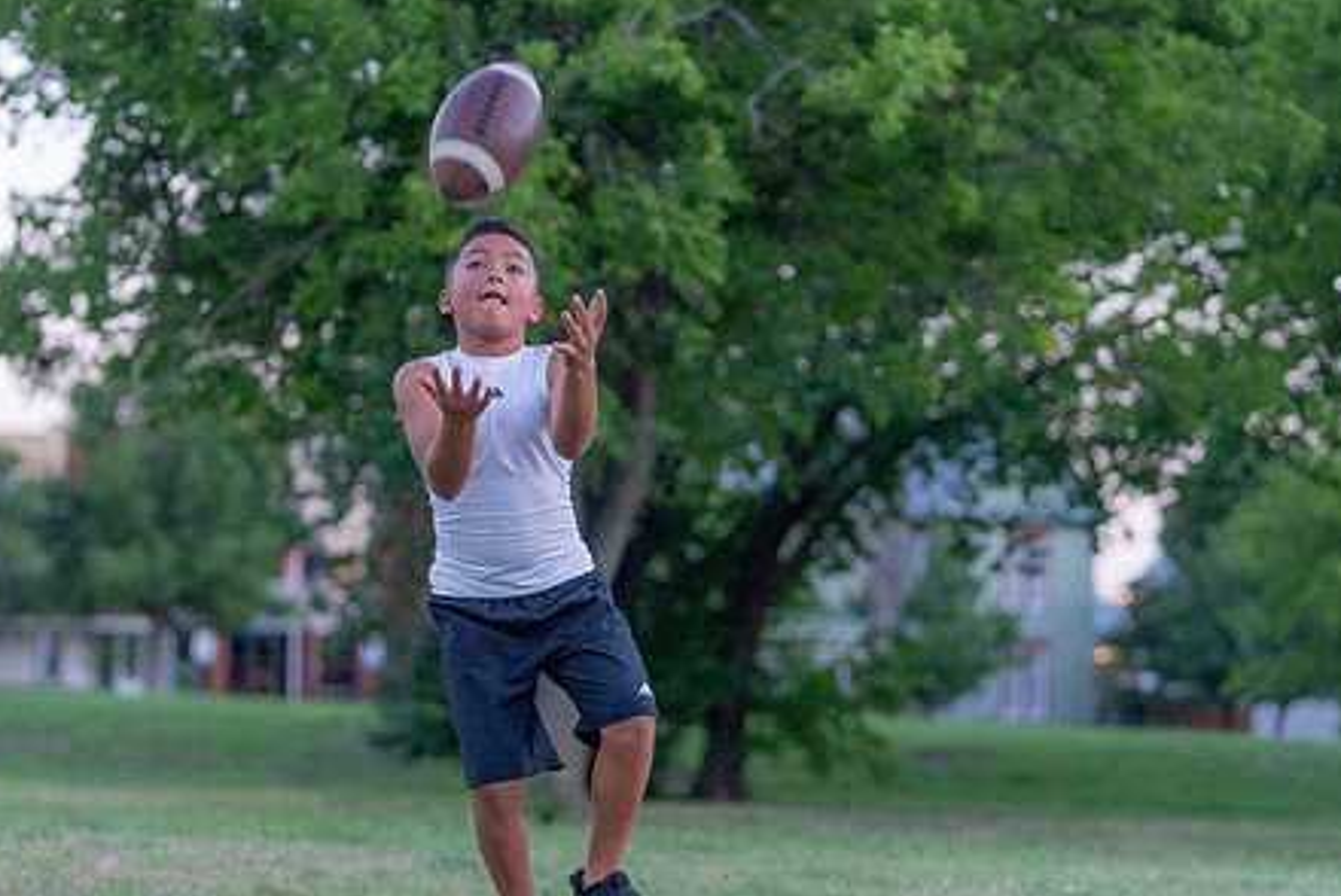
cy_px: 465
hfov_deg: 17.6
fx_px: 4324
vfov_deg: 11.8
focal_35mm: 116
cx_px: 564
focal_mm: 88
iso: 3200
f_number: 2.8
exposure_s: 1/1000
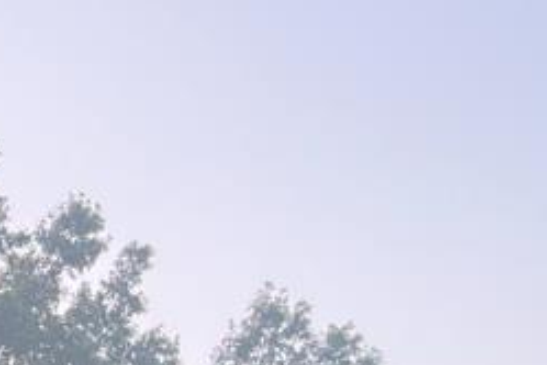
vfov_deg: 7.4
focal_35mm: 163
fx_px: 2477
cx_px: -738
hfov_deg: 10.8
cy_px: 1125
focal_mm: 5.1
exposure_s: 1/164
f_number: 1.6
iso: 64
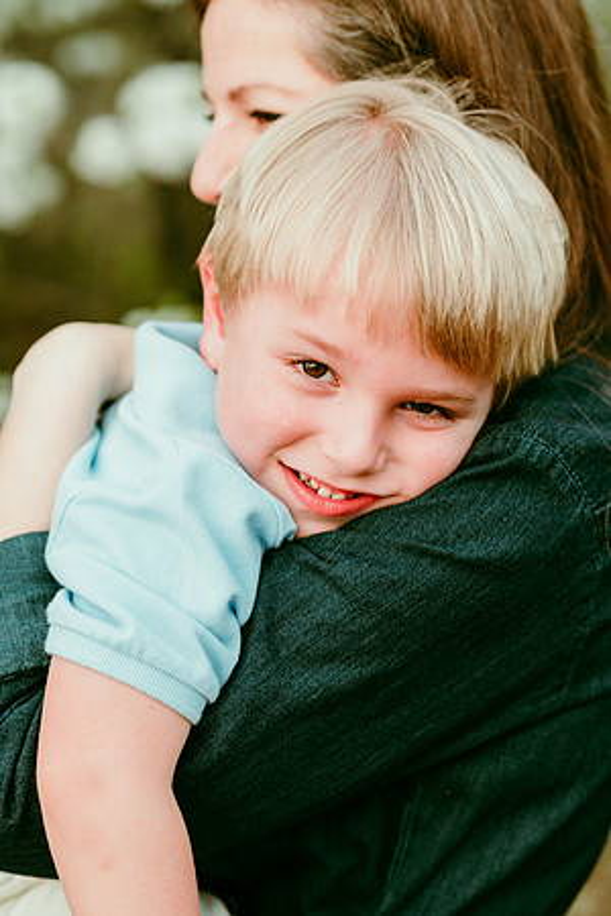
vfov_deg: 23.9
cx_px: 306
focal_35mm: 85
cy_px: 458
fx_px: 2164
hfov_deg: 16.1
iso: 100
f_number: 3.2
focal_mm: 85
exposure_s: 1/160
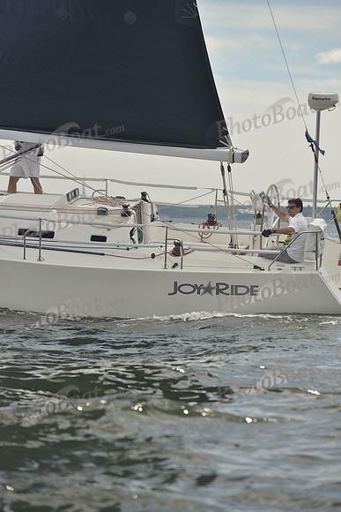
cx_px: 170
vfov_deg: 14.7
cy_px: 256
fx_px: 1988
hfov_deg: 9.8
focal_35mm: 140
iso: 200
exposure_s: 1/640
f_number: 5
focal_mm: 140
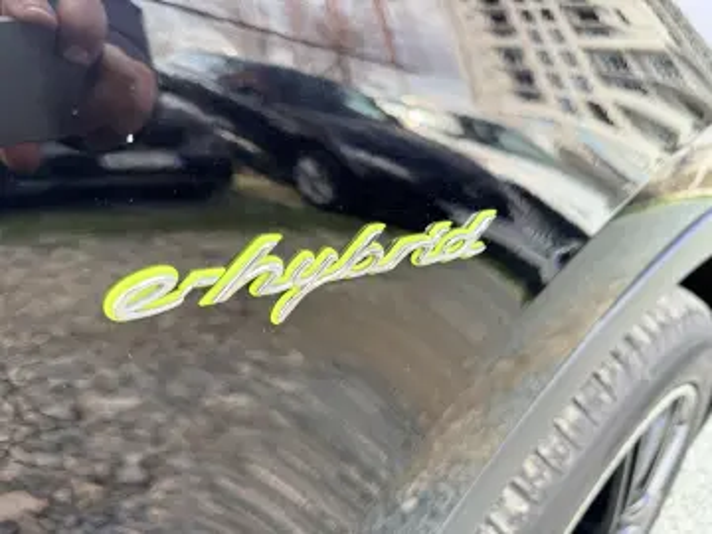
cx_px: 356
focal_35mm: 24
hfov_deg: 71.6
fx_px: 494
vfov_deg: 56.8
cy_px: 267
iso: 100
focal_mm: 6.76
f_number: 1.78
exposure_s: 1/314
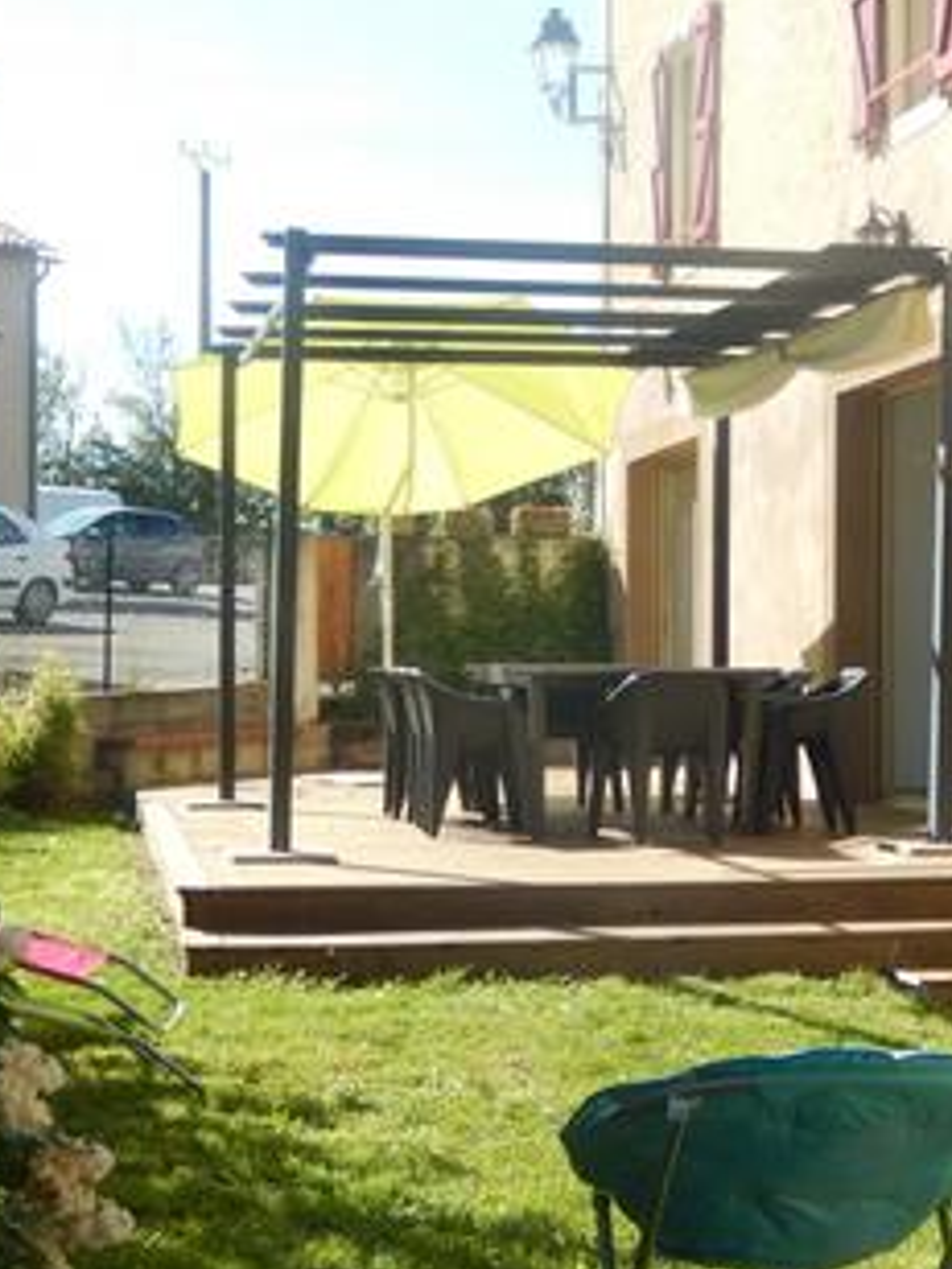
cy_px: 682
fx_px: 2677
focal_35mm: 73
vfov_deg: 26.7
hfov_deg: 20.2
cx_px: 507
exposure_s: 1/400
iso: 125
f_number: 4.3
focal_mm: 8.1
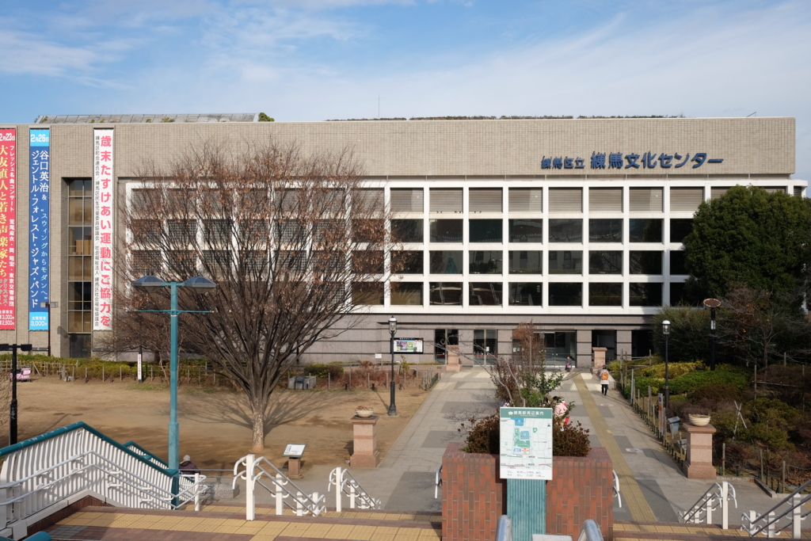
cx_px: 406
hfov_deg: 54.4
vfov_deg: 37.9
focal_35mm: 35
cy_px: 270
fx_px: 789
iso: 200
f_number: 7.1
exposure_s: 1/400
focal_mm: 23
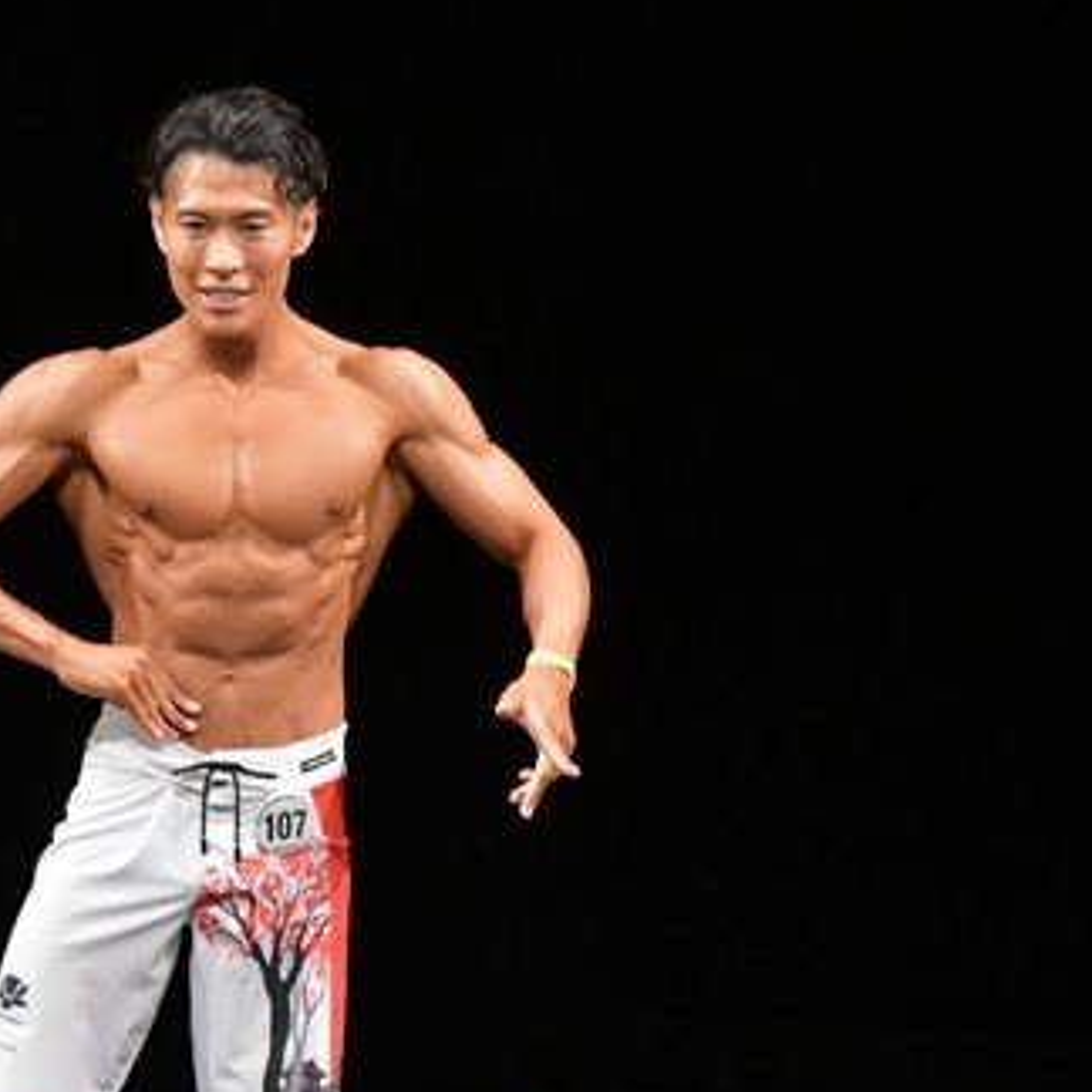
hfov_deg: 3.0
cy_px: 816
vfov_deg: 3.0
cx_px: 110
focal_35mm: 580
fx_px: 20700
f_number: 5.6
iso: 3200
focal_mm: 190
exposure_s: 1/400
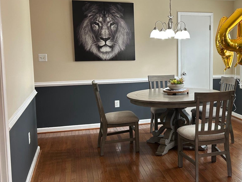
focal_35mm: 46
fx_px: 322
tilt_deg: -4.7
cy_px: 81
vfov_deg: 31.5
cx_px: 195
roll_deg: +1.0
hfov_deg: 39.5
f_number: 1.5
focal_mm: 5.7
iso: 80
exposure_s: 1/60
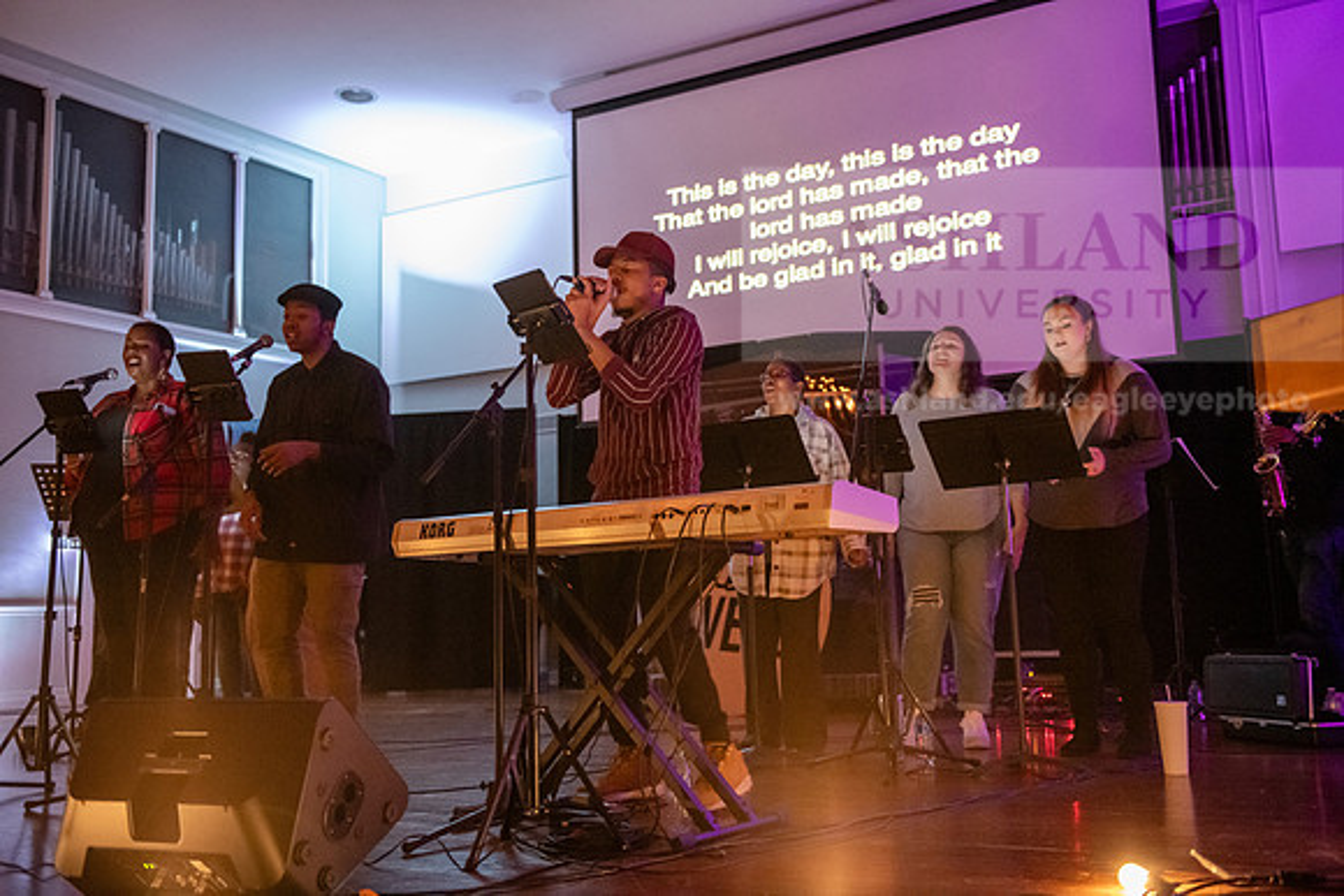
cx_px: 672
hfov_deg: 54.4
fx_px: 1307
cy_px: 448
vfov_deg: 37.9
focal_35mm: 35
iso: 8000
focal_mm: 35
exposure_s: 1/50
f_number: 2.8
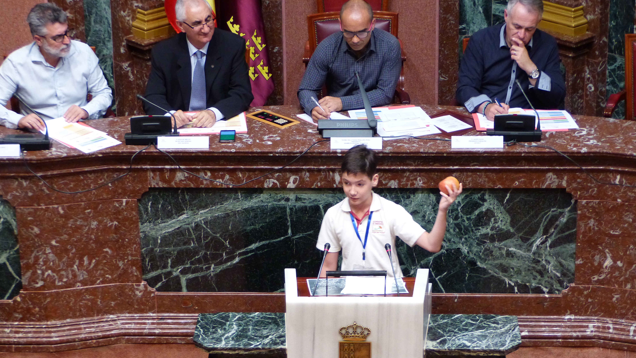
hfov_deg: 20.2
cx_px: 318
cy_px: 199
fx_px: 1788
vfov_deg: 11.4
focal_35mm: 106
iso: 400
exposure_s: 1/40
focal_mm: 17.4
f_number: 2.8
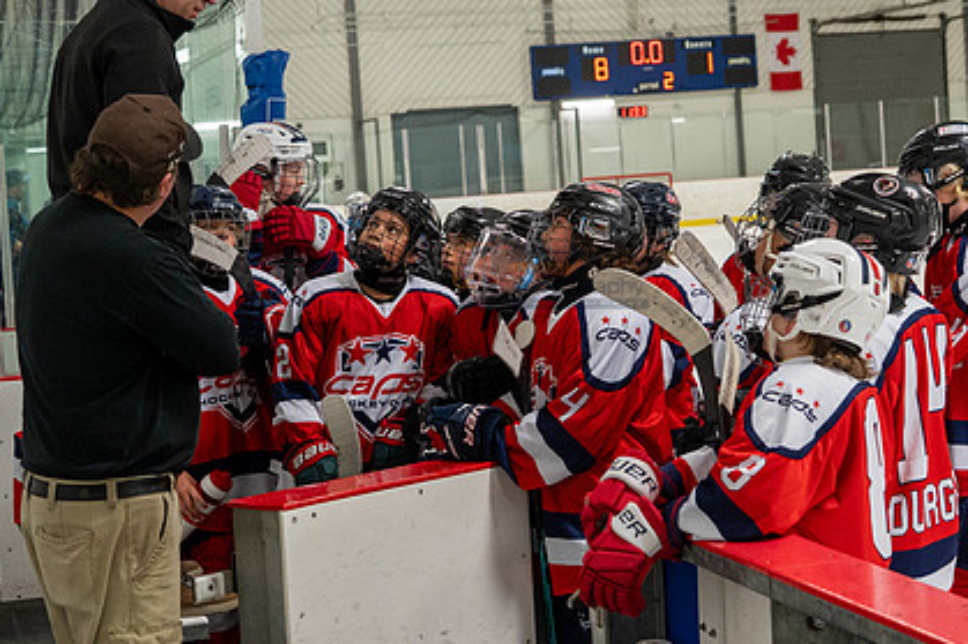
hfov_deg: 28.1
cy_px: 274
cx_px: 552
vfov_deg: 18.9
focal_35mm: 72
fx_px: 1935
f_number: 3.2
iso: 2000
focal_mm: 35
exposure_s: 1/320
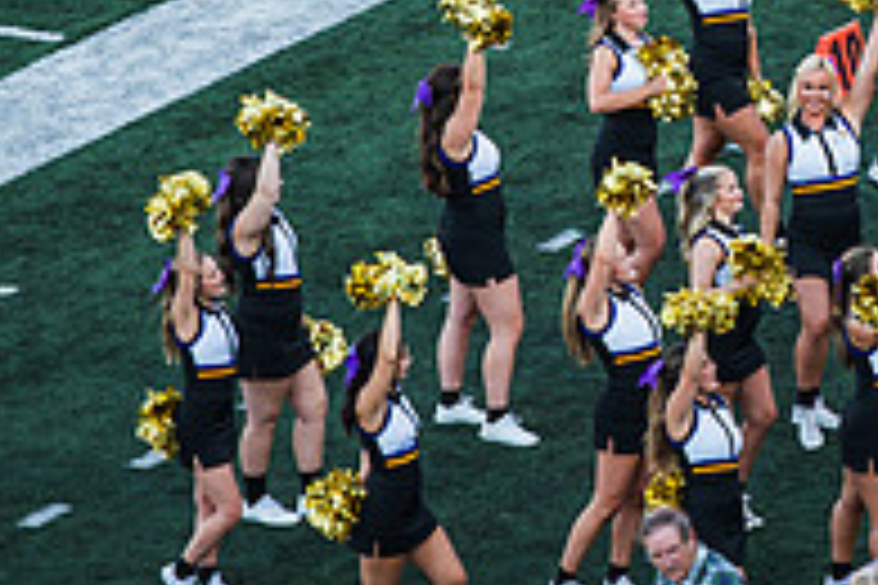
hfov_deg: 3.8
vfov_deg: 2.6
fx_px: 13071
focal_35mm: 536
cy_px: -47
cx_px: 860
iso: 160
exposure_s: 1/320
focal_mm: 180
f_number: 3.2
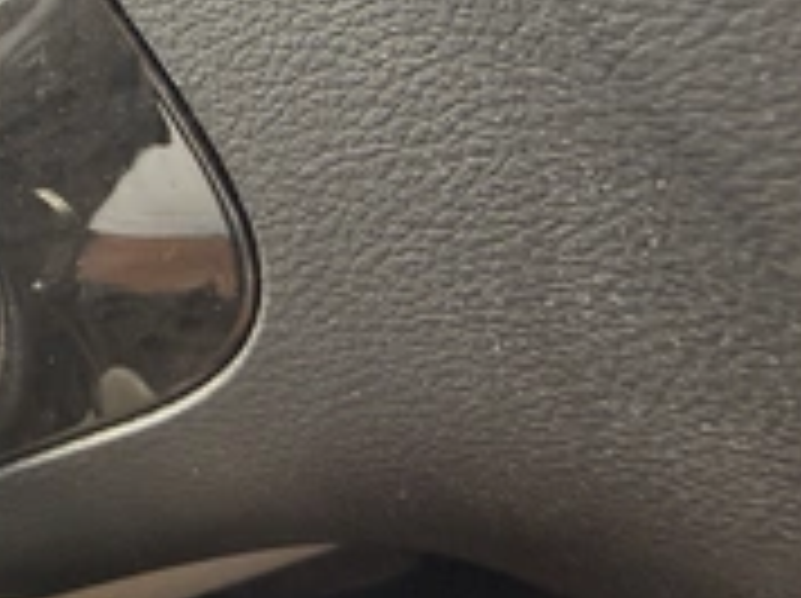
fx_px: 1248
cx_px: 76
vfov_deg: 26.7
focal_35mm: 54
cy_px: 166
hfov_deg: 33.6
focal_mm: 2.22
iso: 200
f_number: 2.2
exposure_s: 1/121
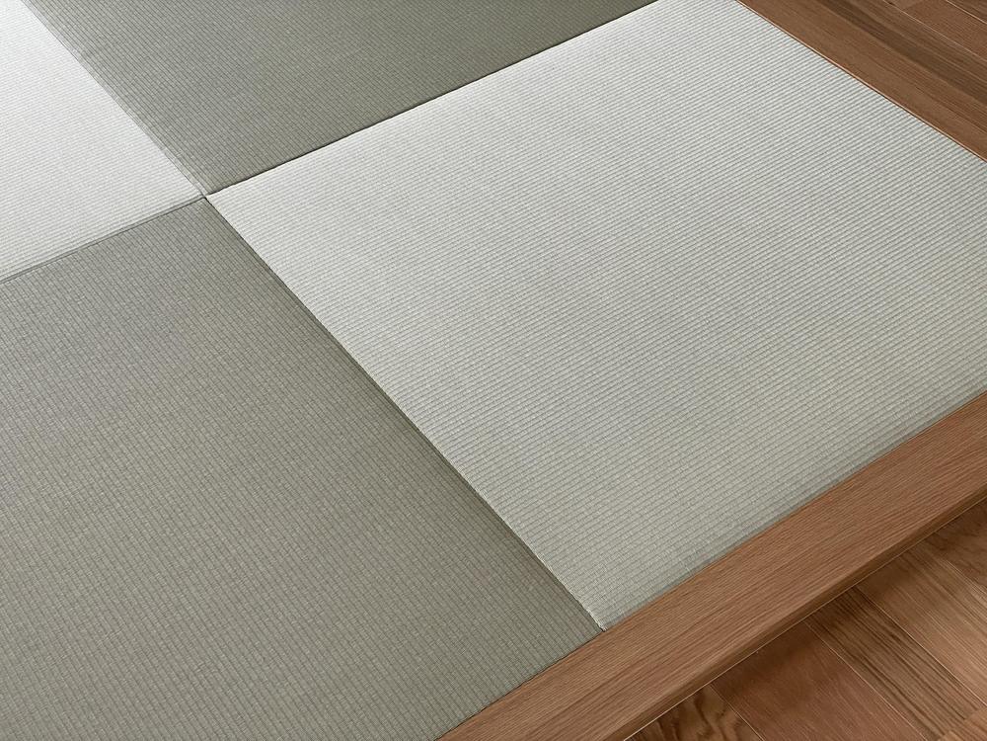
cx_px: 494
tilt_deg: -46.3
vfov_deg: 28.0
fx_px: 1483
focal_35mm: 52
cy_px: 370
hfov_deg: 36.8
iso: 80
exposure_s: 1/122
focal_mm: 6
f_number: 2
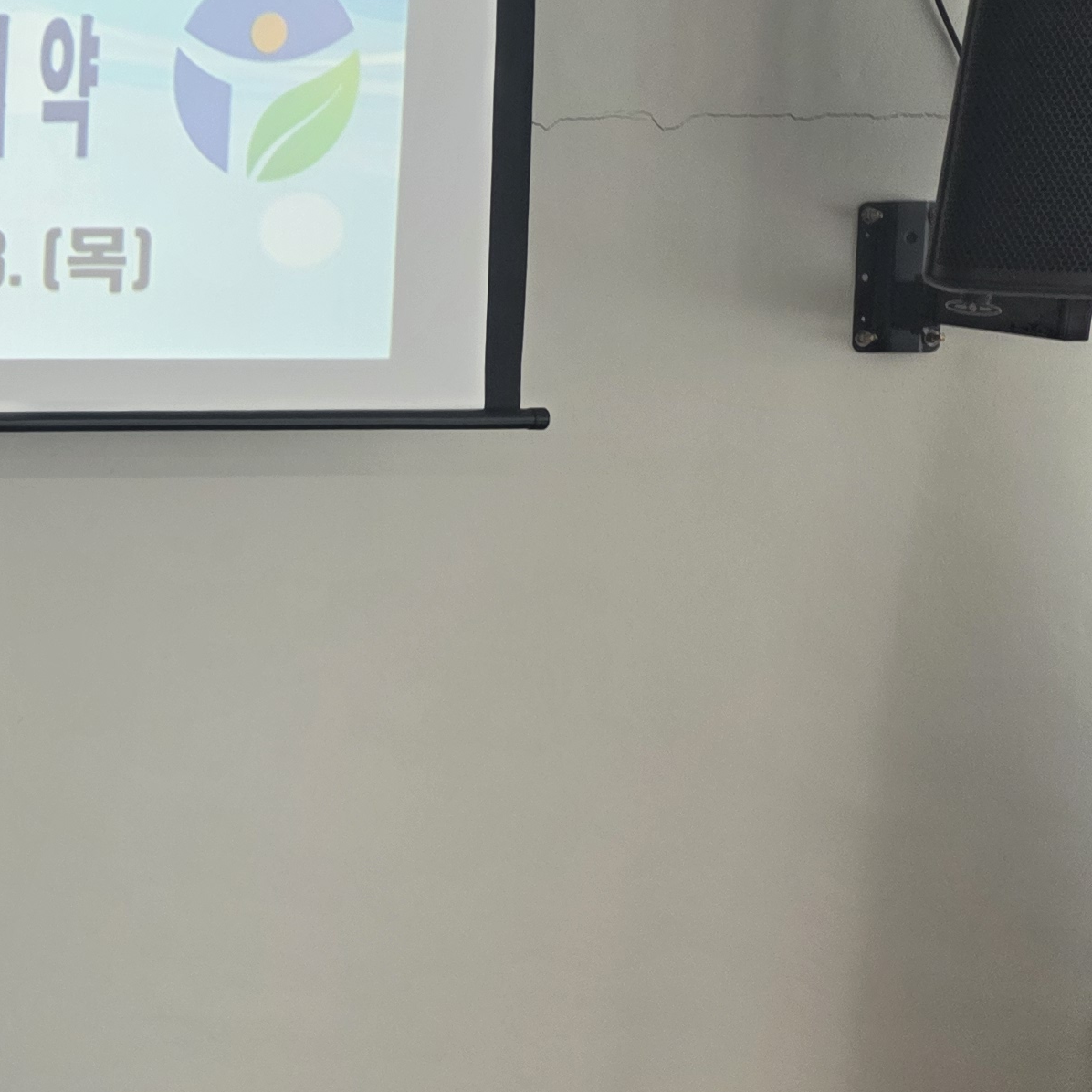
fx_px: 2427
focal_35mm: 68
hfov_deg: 20.2
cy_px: 591
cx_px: -719
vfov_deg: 25.4
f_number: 1.7
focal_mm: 6.25
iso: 100
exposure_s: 1/120
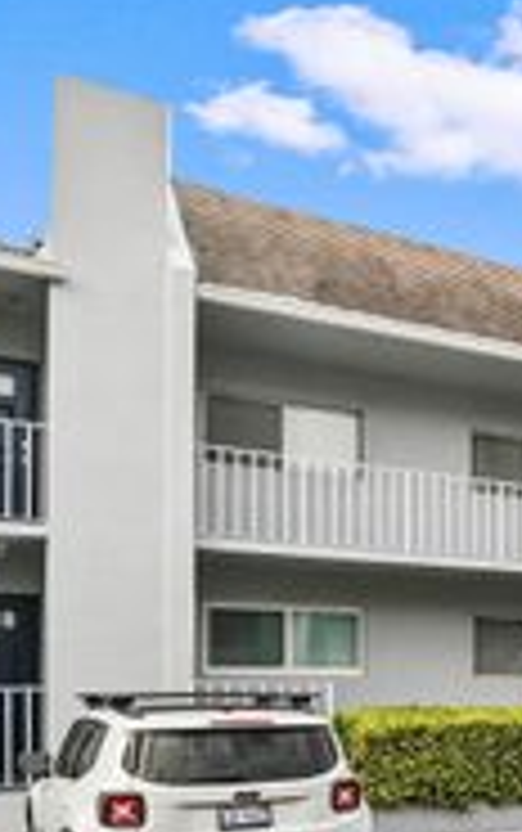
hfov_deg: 21.0
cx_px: 918
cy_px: 681
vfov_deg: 42.9
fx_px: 999
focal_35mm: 44
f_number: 9
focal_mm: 16
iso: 400
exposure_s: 1/1250
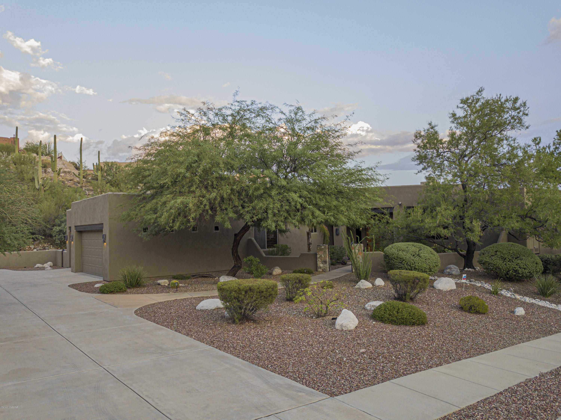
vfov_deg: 53.0
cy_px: 210
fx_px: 421
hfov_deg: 67.3
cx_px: 280
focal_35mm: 26
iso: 100
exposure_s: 1/50
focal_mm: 4.7
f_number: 2.2
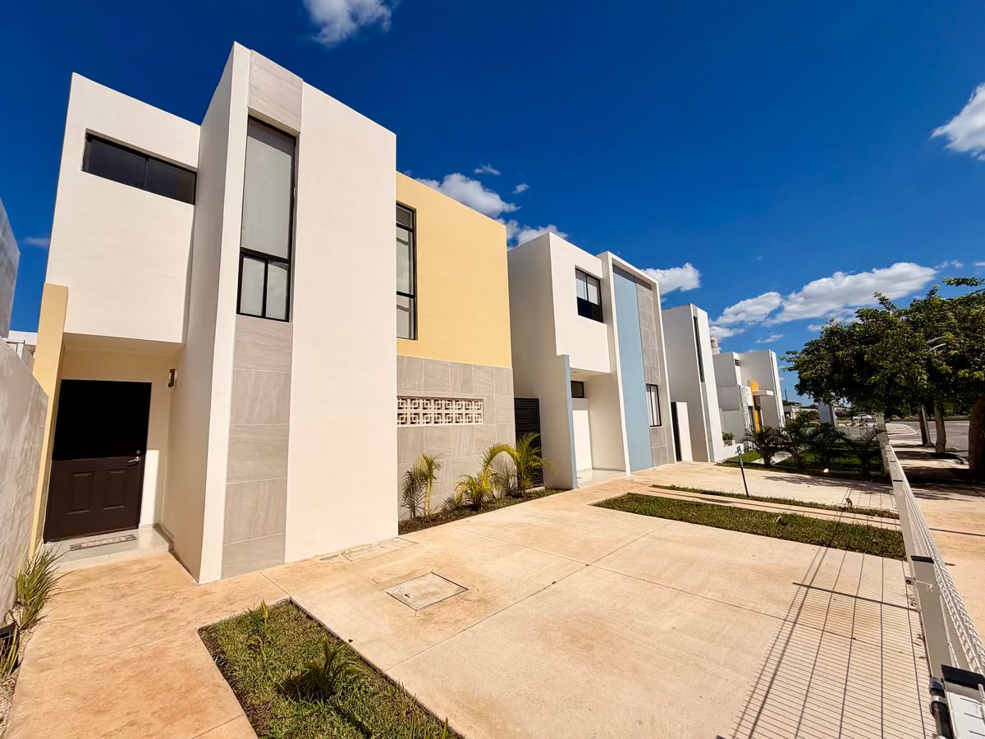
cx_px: 492
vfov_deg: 85.7
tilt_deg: +8.1
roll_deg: +2.5
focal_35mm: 14
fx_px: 398
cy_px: 370
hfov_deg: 102.1
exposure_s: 1/3663
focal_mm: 2.22
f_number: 2.2
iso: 20
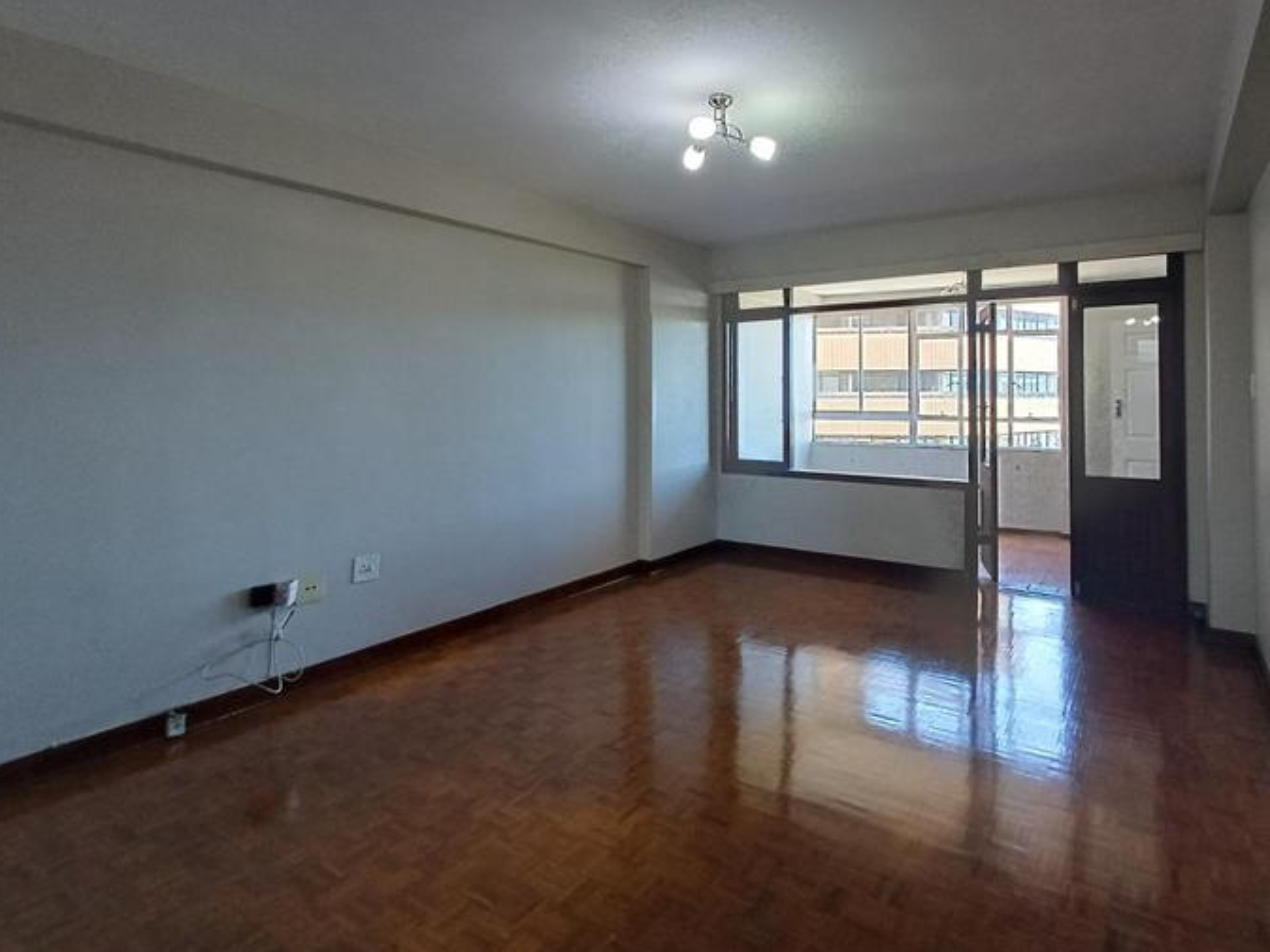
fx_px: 697
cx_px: 727
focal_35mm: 19
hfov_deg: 84.1
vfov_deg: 68.1
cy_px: 394
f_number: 2.2
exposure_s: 1/50
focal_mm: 1.64
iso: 160
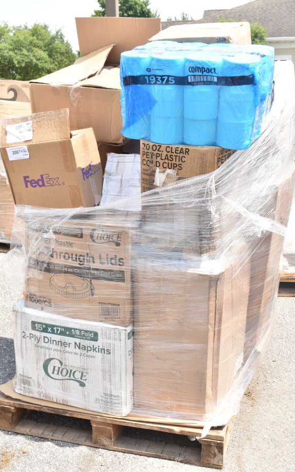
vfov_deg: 44.8
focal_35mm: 45
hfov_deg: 28.9
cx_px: 140
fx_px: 572
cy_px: 236
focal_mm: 29
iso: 200
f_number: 7.1
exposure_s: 1/200
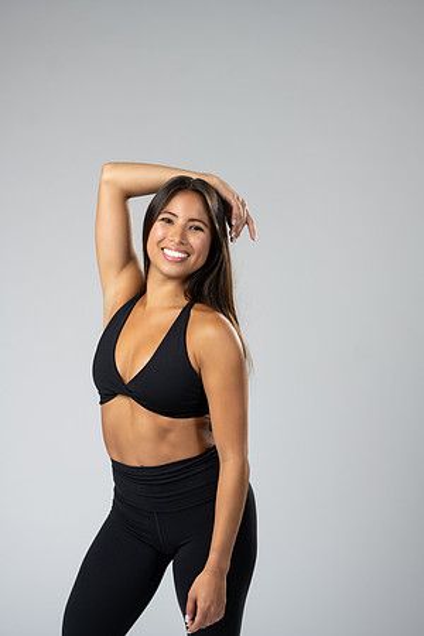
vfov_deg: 23.9
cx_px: 212
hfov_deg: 16.1
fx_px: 1502
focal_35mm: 85
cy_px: 318
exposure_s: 1/160
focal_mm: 85
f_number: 2.8
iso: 200
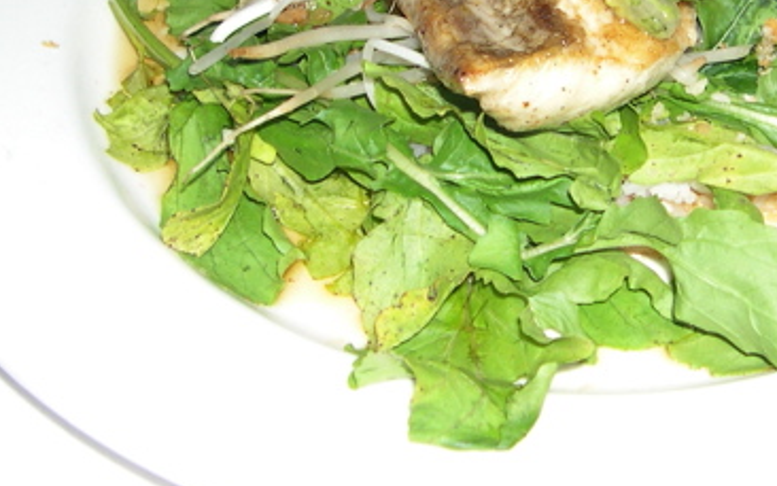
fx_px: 1864
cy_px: 47
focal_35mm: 88
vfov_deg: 14.7
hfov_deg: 23.4
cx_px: 539
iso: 100
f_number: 2.8
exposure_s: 1/60
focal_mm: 8
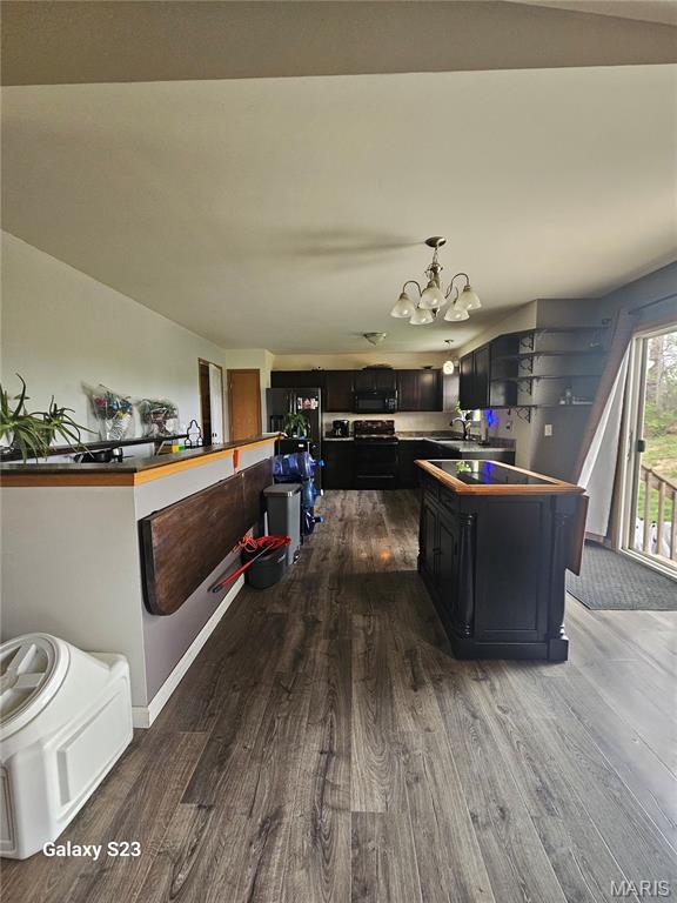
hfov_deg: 89.9
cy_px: 452
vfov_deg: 106.2
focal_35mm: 13
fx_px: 339
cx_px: 338
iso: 320
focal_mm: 2.2
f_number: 2.2
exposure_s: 1/60
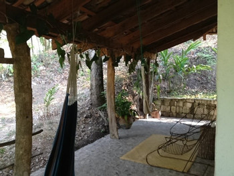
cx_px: 117
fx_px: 237
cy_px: 88
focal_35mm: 35
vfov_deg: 40.7
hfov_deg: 52.6
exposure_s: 1/60
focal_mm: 4.28
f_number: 2.4
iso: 80
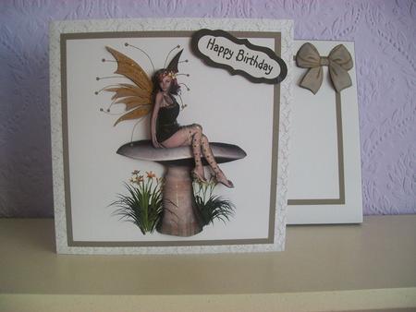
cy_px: 156
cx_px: 208
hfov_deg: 53.9
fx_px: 409
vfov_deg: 41.8
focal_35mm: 34
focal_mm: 6.1
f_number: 2.7
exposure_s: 1/25
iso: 160
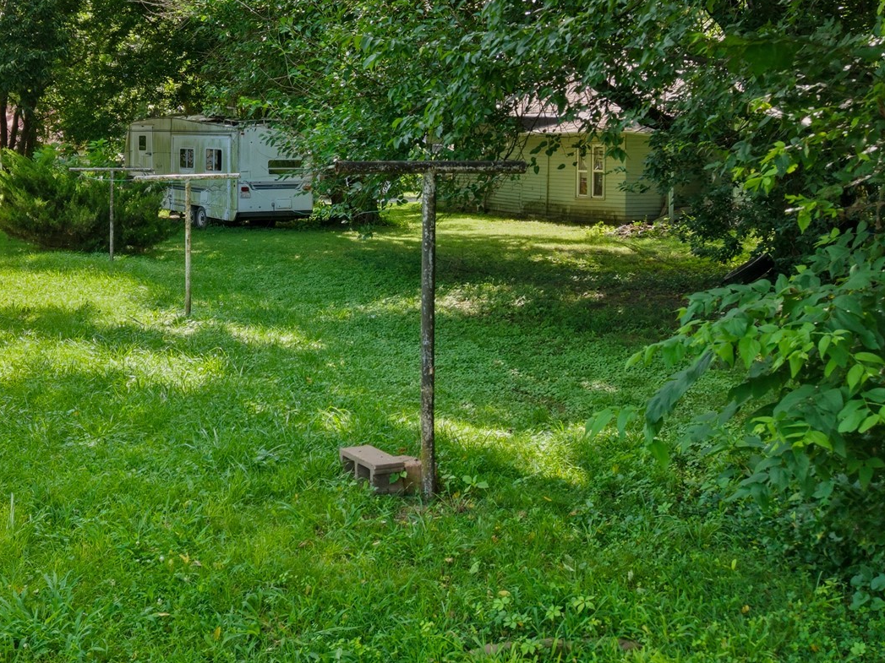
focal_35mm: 44
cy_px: 166
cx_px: 254
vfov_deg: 32.3
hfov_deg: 42.0
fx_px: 1125
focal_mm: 8.7
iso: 280
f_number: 1.8
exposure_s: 1/400
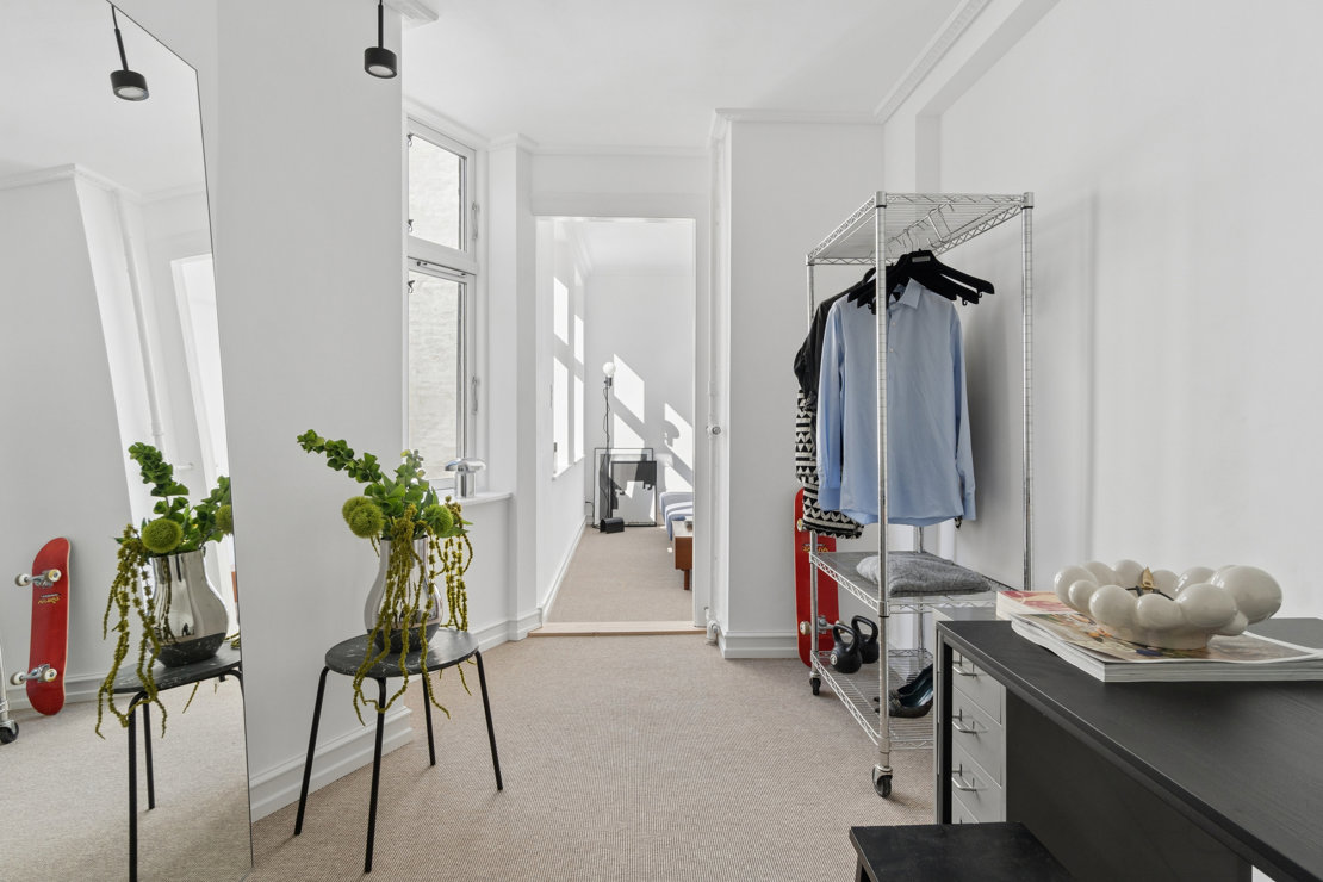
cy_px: 441
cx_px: 662
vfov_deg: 67.4
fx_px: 661
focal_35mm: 18
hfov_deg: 90.0
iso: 200
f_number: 8
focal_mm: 12
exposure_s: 1/160
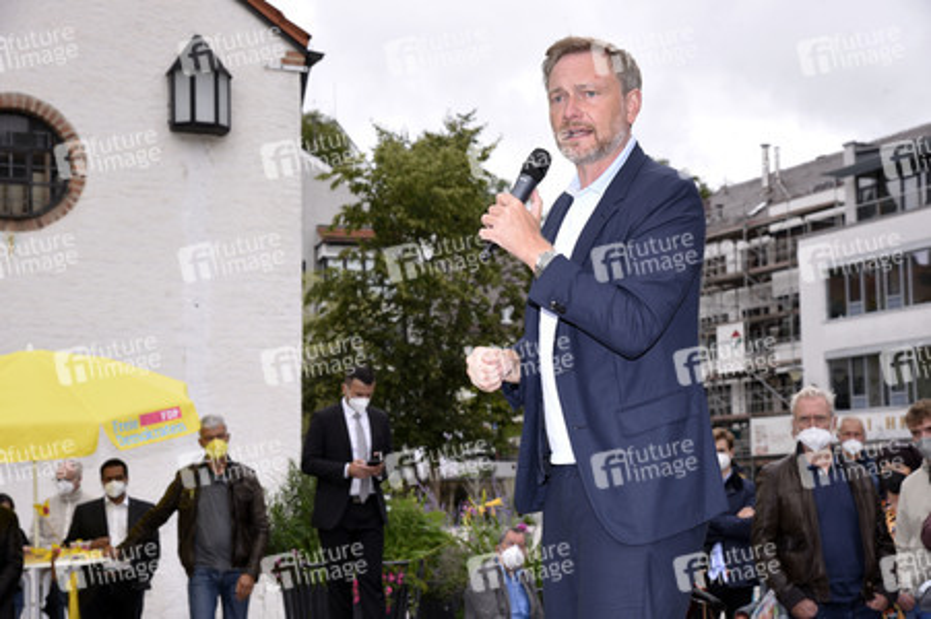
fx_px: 1809
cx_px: 466
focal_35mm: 70
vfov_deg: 19.4
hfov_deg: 28.9
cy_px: 310
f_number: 9
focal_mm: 70
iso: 250
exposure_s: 1/160
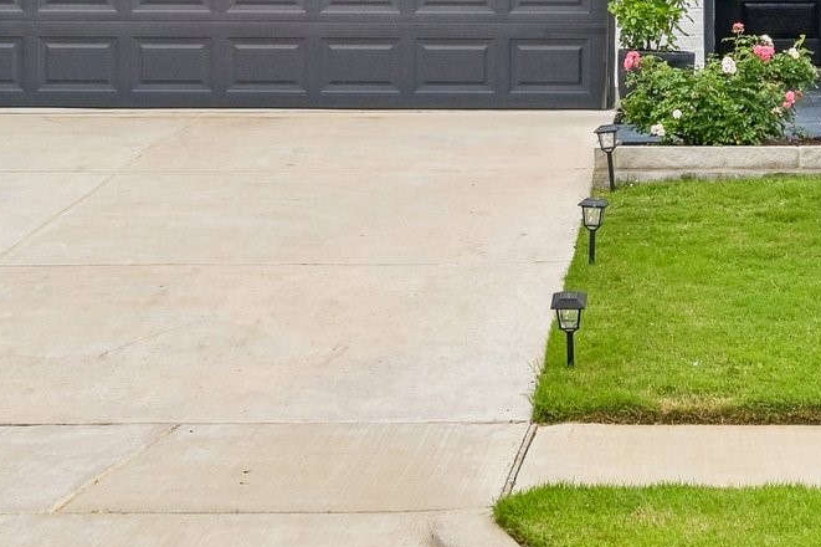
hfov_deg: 21.6
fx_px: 2120
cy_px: -218
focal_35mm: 93
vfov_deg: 14.0
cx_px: 667
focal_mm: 30
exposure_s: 1/800
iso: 400
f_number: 8
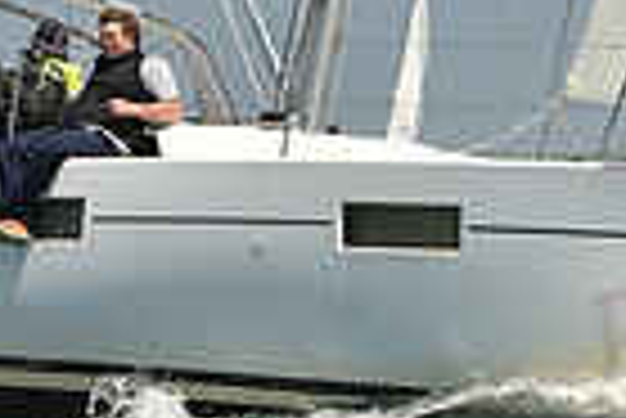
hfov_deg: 3.7
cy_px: 97
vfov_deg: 2.4
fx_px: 9800
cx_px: 360
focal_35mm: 563
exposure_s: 1/800
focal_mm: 135
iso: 320
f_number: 13
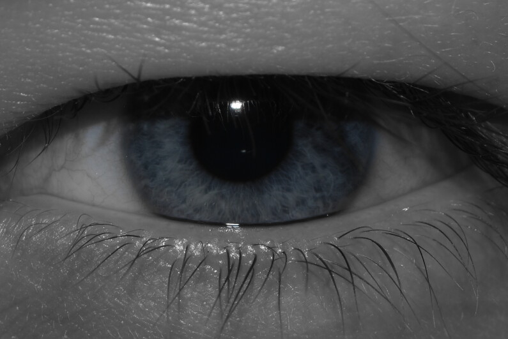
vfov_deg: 16.6
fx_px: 1165
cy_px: 170
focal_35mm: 82
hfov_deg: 24.6
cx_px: 254
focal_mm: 55
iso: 100
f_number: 8
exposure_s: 1/60
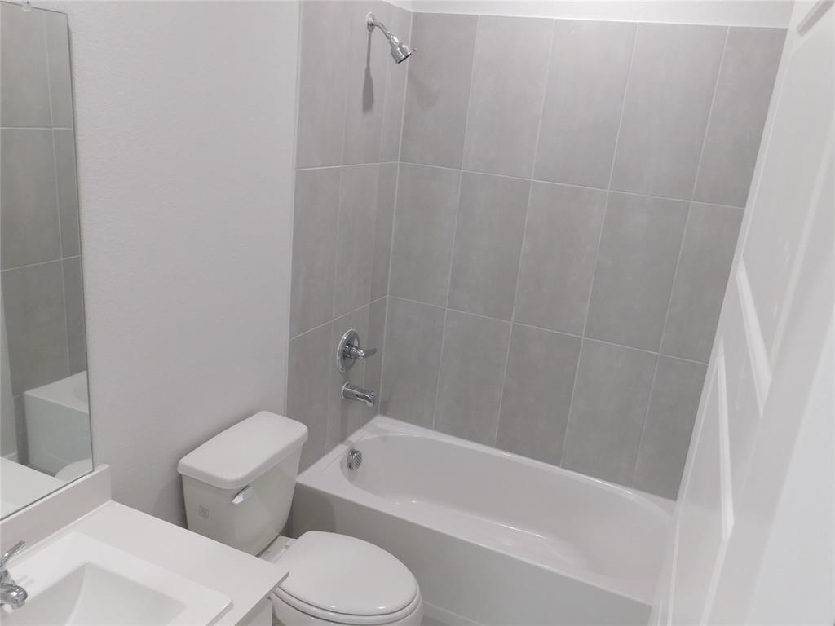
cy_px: 313
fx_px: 675
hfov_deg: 63.4
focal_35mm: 28
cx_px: 418
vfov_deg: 49.7
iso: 200
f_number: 3.2
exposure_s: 1/30
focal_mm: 4.9
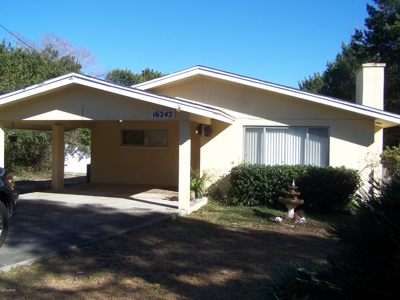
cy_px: 150
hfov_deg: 49.0
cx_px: 200
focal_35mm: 38
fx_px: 439
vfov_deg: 37.7
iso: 80
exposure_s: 1/500
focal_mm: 6.3
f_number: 4
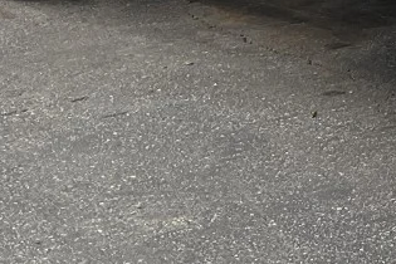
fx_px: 1518
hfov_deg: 13.9
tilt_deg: -3.9
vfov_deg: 9.2
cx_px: 612
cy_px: -297
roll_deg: -3.3
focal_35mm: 138
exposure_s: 1/869
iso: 16
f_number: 1.8
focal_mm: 3
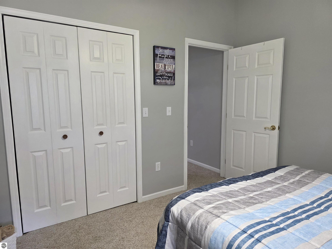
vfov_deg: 58.9
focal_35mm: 23
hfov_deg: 73.9
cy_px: 124
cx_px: 166
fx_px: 221
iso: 200
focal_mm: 6.3
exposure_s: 1/120
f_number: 1.7
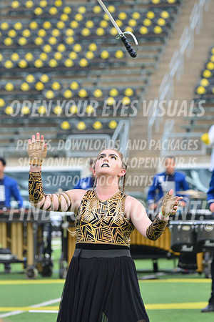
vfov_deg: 10.5
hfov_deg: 7.0
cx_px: 107
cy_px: 161
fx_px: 1739
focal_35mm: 195
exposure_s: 1/500
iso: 200
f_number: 5.6
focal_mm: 195
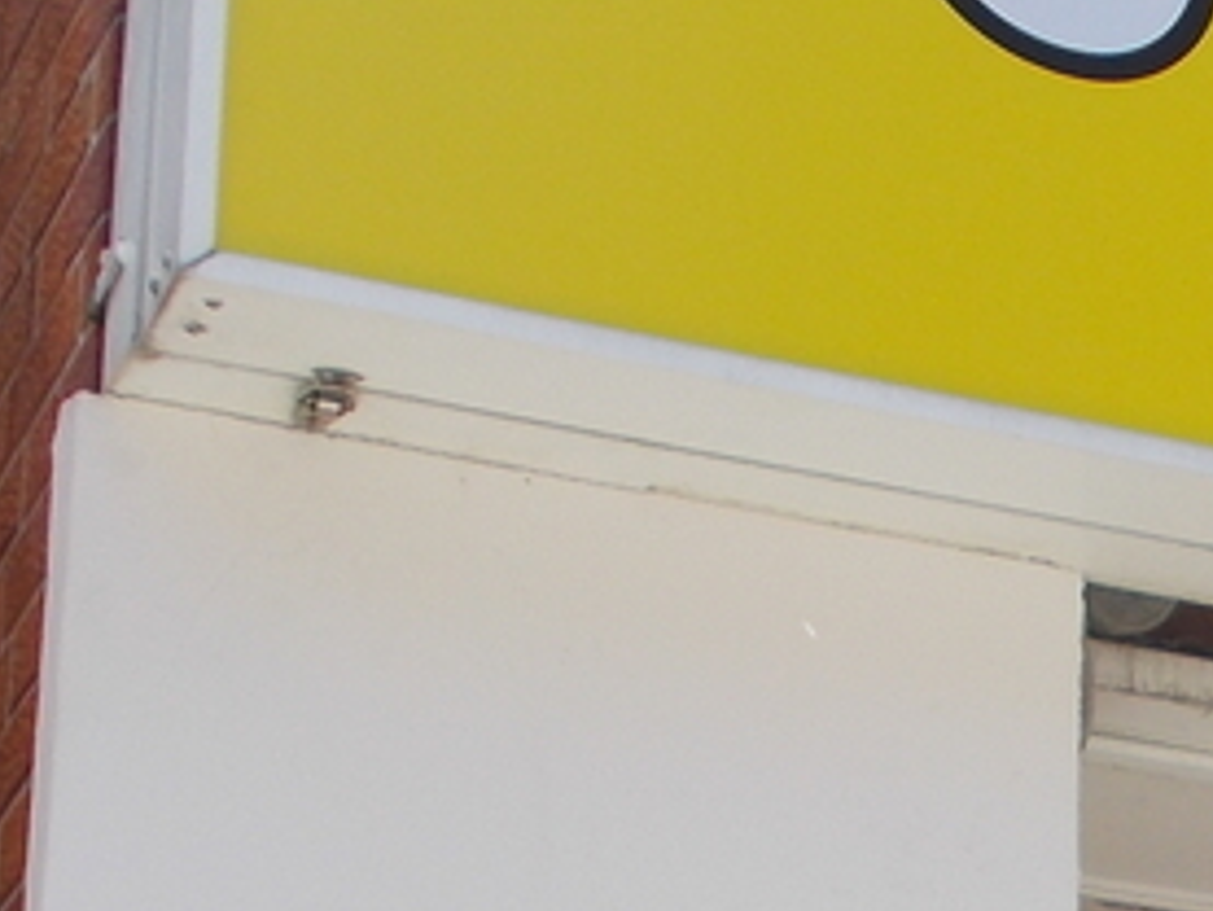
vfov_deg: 11.1
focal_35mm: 130
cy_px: 1187
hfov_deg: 14.5
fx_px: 4557
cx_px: 1559
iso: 80
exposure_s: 1/320
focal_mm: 5.3
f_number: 3.4
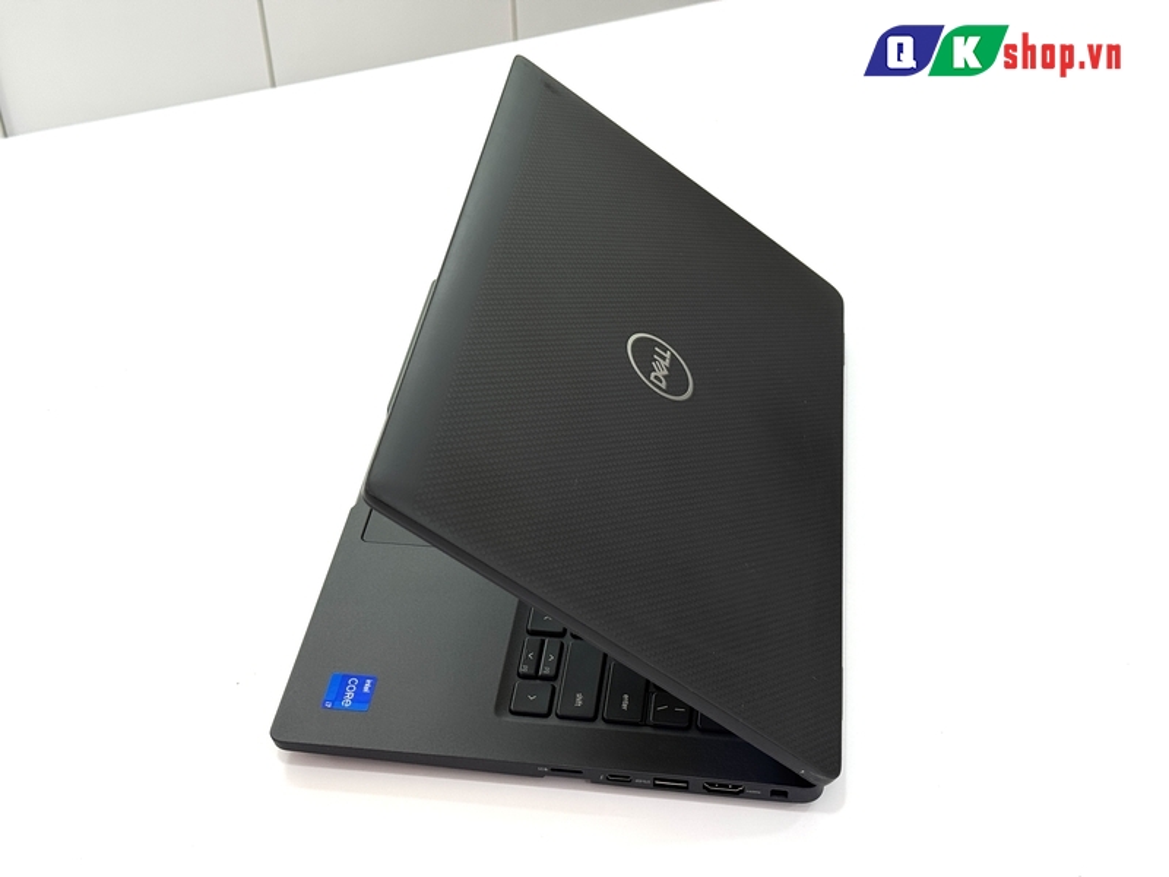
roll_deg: +2.3
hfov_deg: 39.7
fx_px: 1621
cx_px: 584
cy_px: 438
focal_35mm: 48
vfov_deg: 30.3
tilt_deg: -38.7
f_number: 1.78
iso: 50
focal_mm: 6.76
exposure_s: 1/121
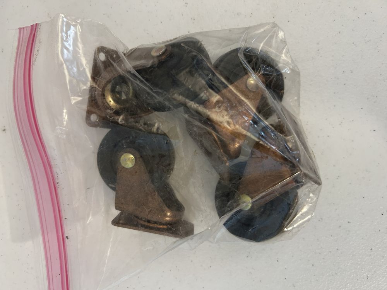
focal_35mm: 26
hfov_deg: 67.3
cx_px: 194
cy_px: 145
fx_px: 291
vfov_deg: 53.1
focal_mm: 5.7
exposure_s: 1/60
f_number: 1.5
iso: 250
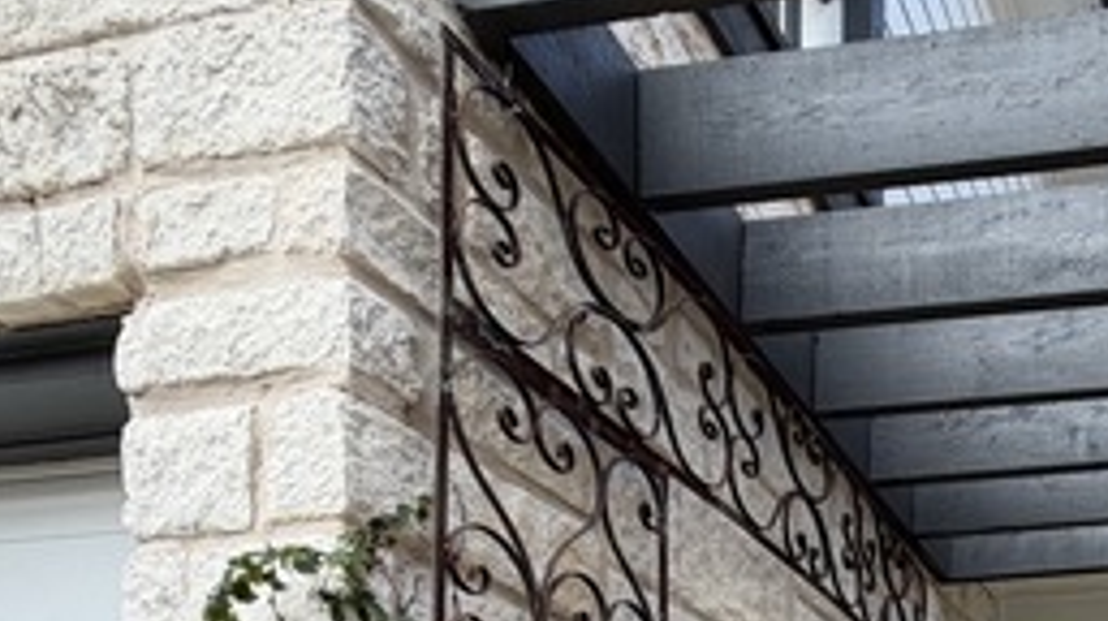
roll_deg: -0.1
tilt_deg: -1.1
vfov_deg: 23.4
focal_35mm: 38
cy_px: 983
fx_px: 1115
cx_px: 1078
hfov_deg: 45.6
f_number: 2.2
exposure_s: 1/395
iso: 50
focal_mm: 2.22
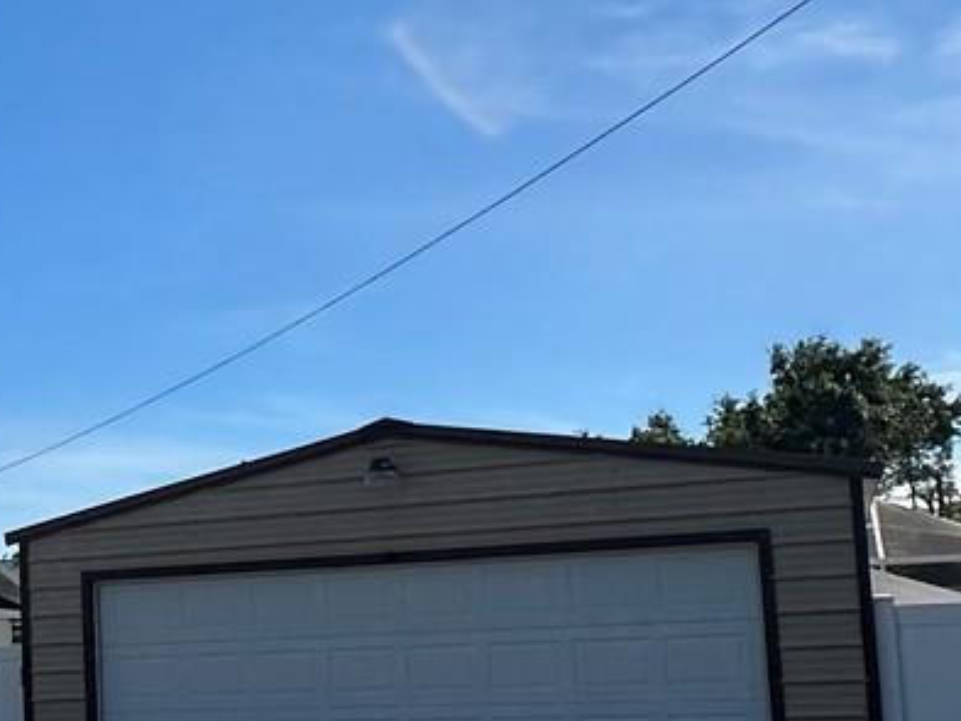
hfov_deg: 31.3
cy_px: 525
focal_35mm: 57
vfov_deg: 25.4
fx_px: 1583
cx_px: 2
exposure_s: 1/2959
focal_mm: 2.22
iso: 50
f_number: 2.2
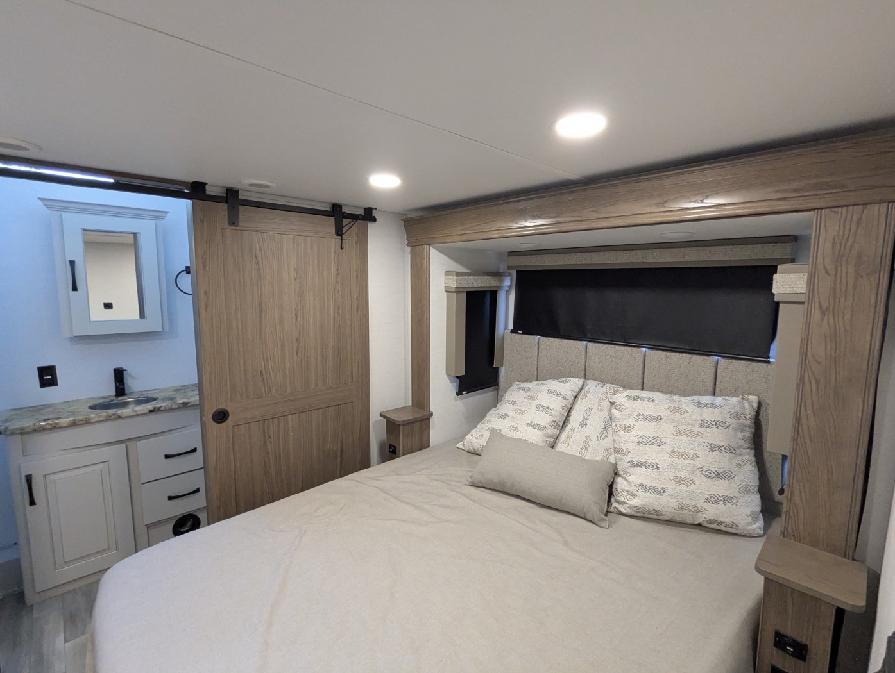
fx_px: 414
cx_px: 448
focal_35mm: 16
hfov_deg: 94.4
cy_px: 336
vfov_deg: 78.2
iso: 796
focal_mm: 2.35
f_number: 2.2
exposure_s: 1/94.6
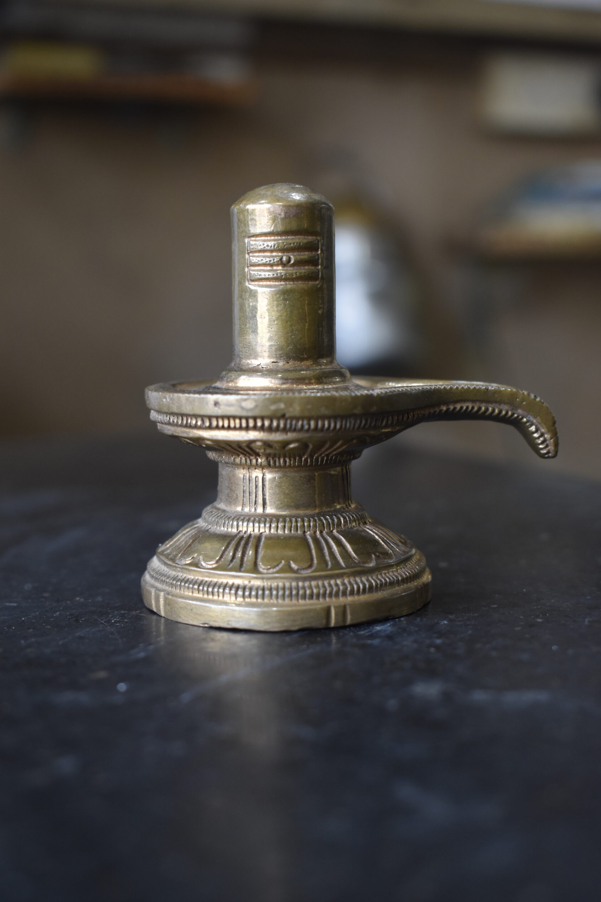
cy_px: 452
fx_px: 1302
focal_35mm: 52
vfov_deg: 38.2
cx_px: 302
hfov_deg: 26.0
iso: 800
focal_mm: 34
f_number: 5
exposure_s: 1/60
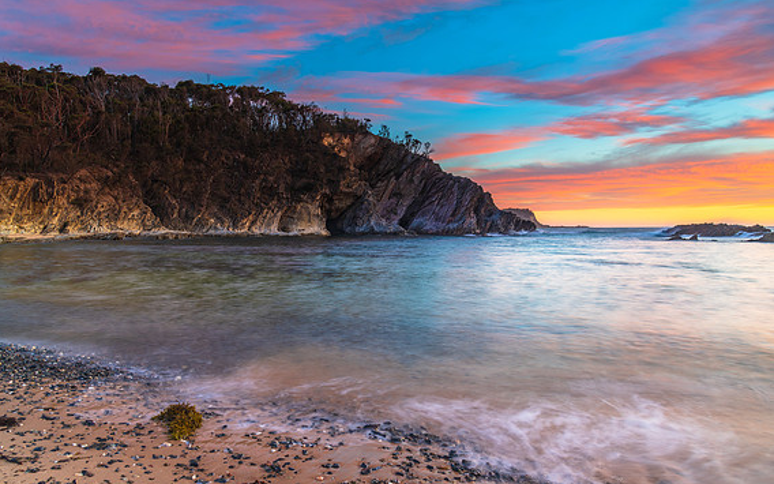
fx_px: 527
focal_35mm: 25
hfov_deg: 72.5
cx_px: 380
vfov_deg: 49.2
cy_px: 258
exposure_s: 2
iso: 100
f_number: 8
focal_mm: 24
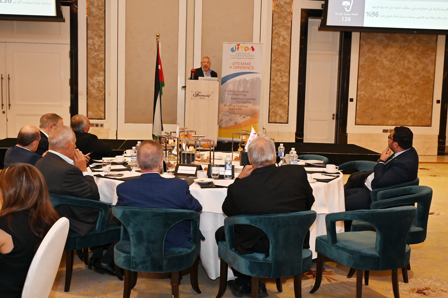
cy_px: 149
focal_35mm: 43
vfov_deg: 31.1
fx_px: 535
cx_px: 224
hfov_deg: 45.5
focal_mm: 43
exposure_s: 1/100
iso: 1250
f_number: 7.1
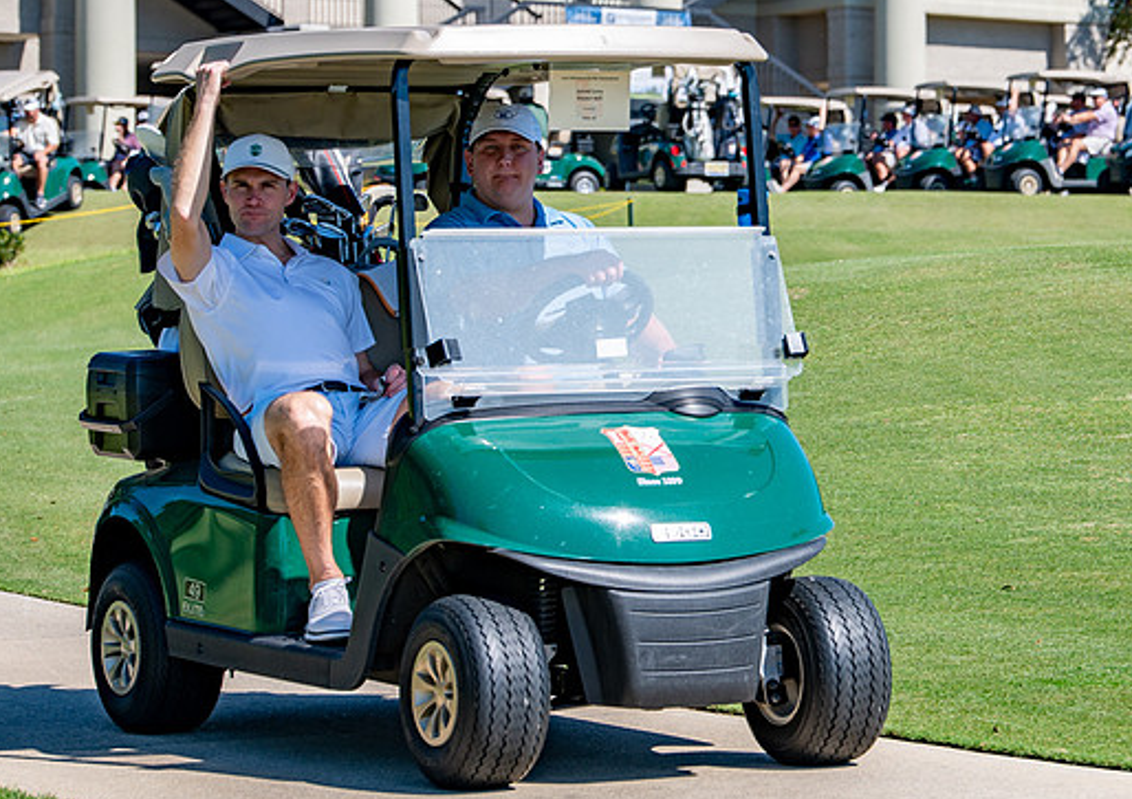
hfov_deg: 11.4
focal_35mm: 177
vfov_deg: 8.1
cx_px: 777
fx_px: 5669
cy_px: 210
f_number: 5
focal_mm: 112
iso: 125
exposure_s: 1/640
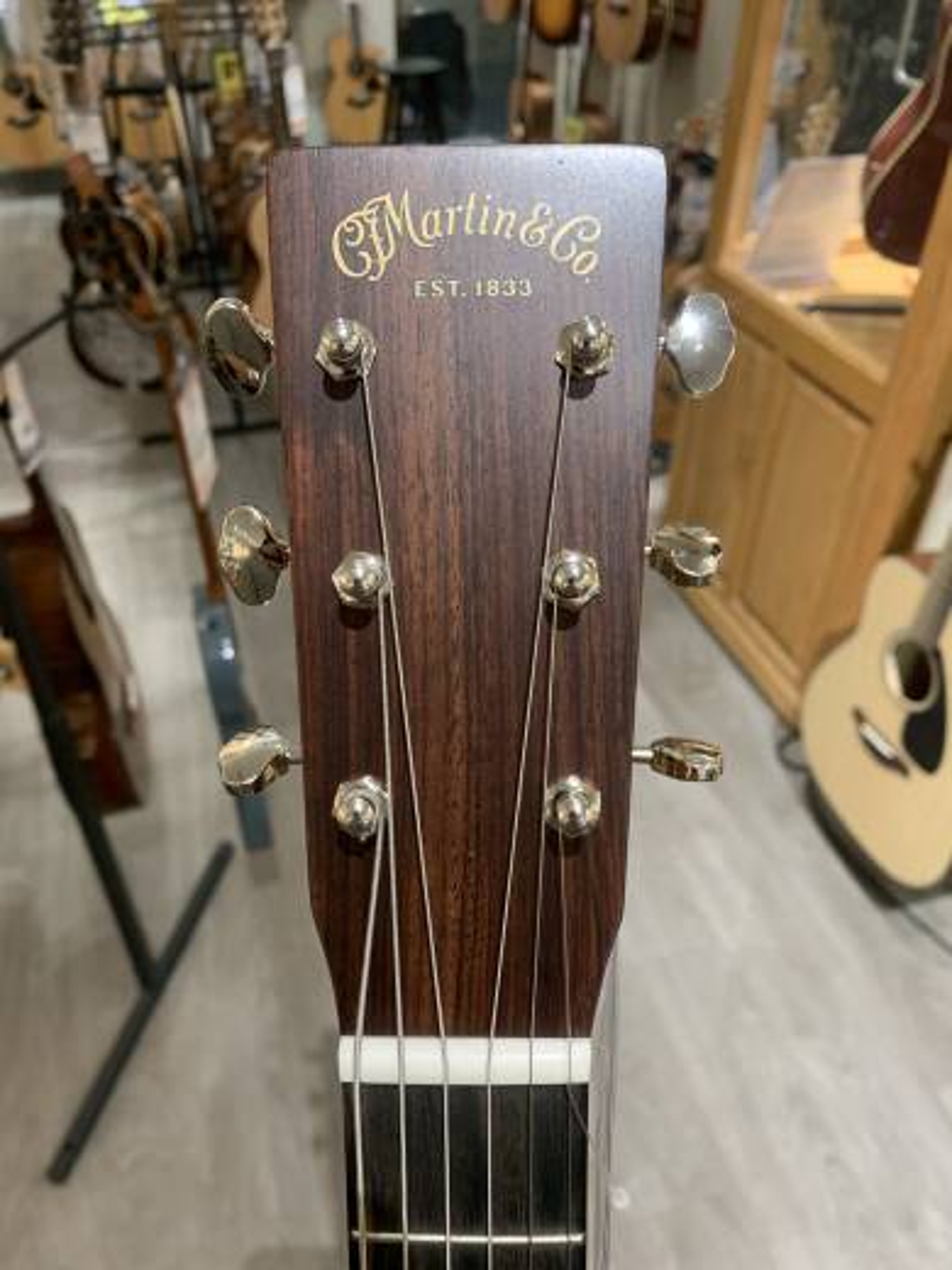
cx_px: 476
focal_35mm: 26
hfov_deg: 53.1
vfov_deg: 67.3
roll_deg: +0.2
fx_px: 953
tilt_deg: -37.6
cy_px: 635
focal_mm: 4.25
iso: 200
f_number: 1.8
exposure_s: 1/60
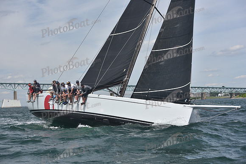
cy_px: 82
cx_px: 123
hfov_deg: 28.8
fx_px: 478
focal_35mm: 70
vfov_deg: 19.5
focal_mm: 70
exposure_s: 1/800
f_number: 6.3
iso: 320
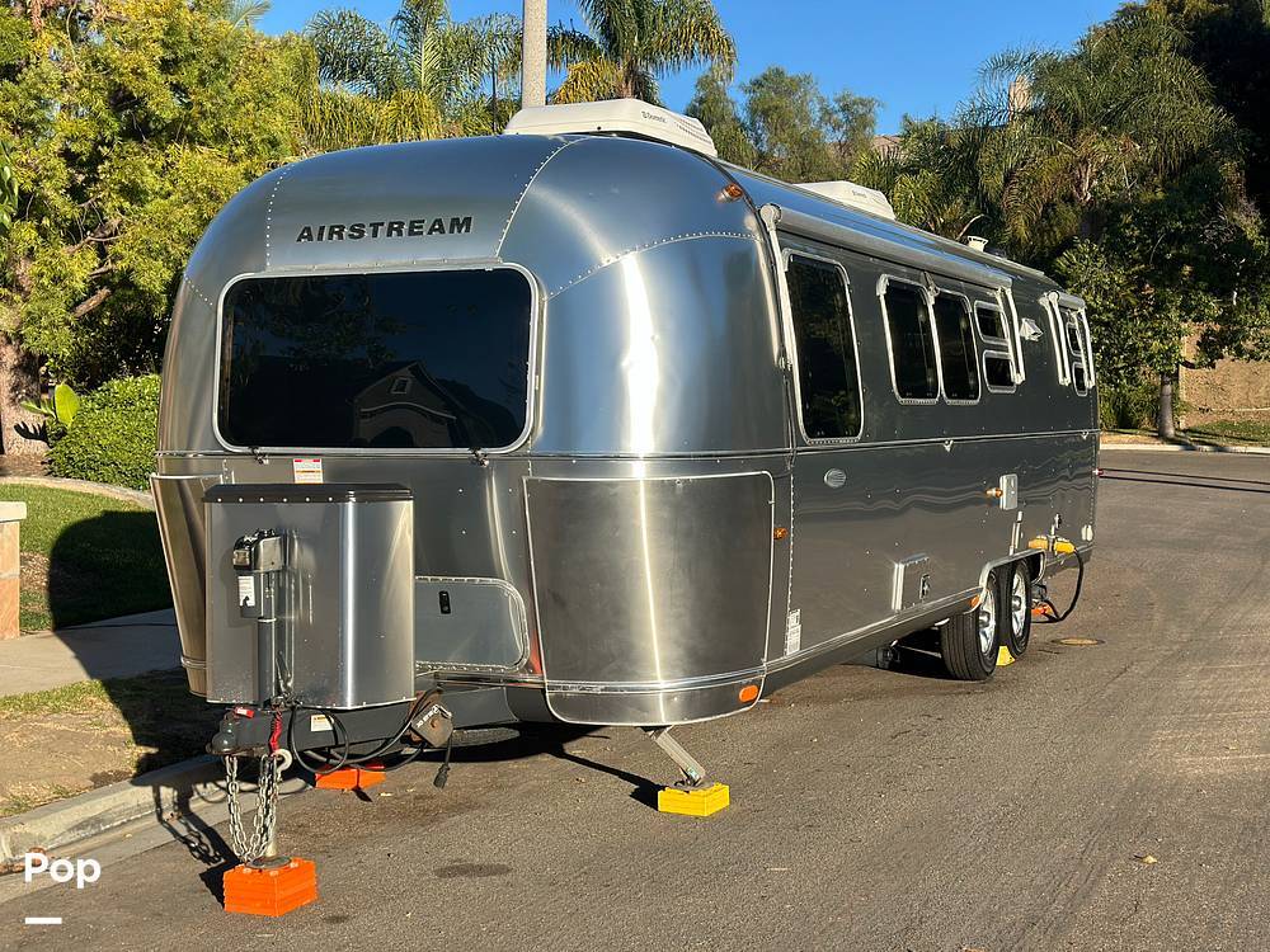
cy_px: 476
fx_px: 1761
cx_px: 635
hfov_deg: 39.7
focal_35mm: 48
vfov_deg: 30.3
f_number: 1.78
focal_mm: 6.86
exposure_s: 1/3597
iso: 100
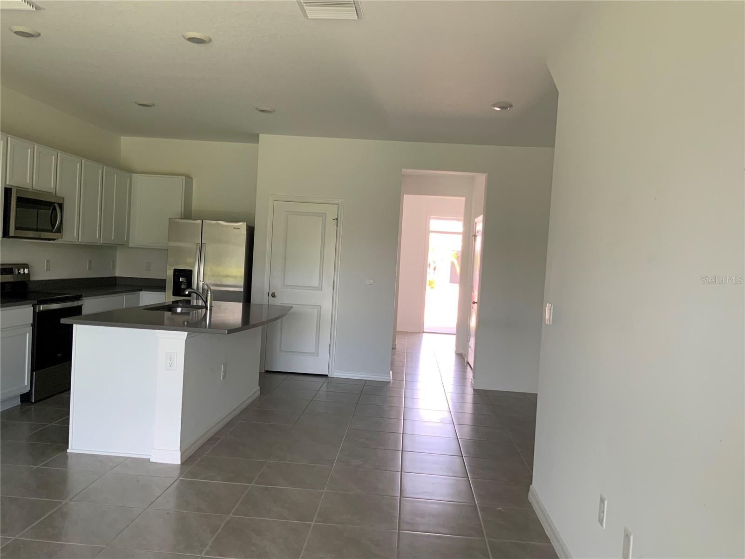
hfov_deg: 61.7
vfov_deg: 48.2
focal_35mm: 29
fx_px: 624
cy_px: 280
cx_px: 372
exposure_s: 1/108
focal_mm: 3
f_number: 1.8
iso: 64
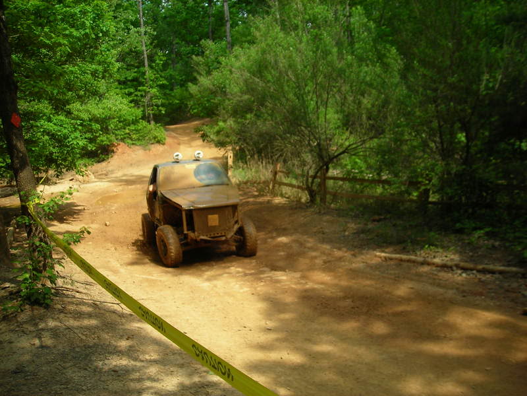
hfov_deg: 49.0
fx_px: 579
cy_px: 198
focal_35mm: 38
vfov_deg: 37.7
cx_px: 264
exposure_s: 1/454
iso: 100
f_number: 3.2
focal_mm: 6.3
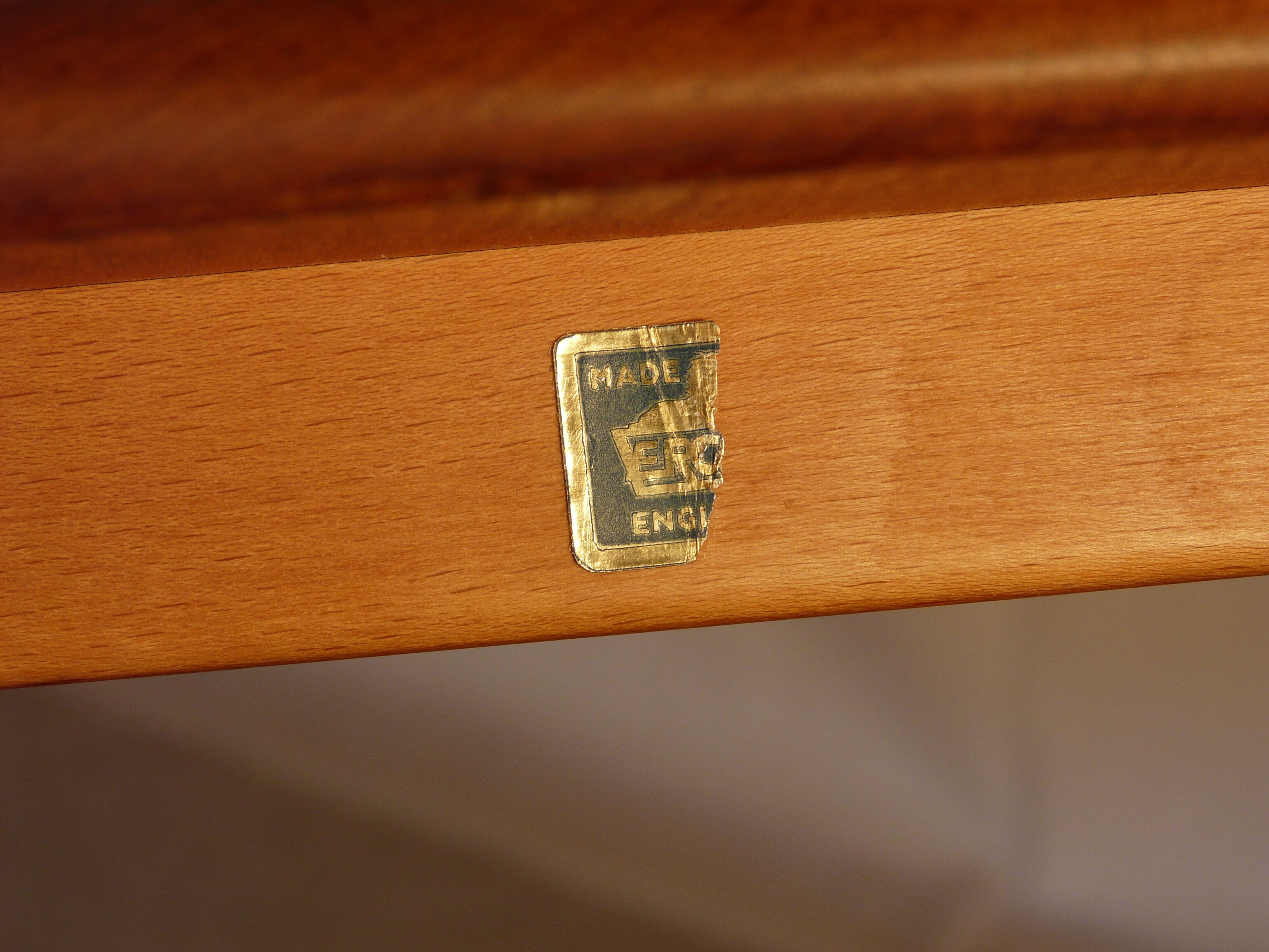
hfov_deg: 16.8
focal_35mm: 117
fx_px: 4289
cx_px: 634
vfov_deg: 12.7
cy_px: 476
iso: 100
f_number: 4
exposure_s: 1/160
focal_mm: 19.2
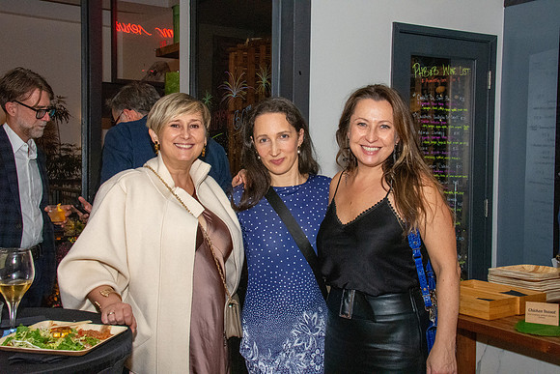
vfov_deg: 28.1
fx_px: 747
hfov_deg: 41.1
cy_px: 187
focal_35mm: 48
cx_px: 280
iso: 5000
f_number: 14
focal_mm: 32
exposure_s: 1/160
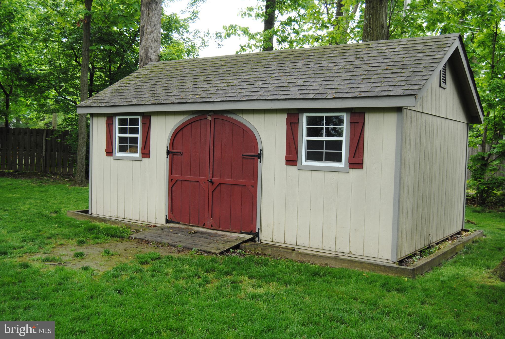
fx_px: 506
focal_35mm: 36
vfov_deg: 37.0
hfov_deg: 53.0
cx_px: 252
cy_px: 170
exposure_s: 1/100
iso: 200
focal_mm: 24
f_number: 5
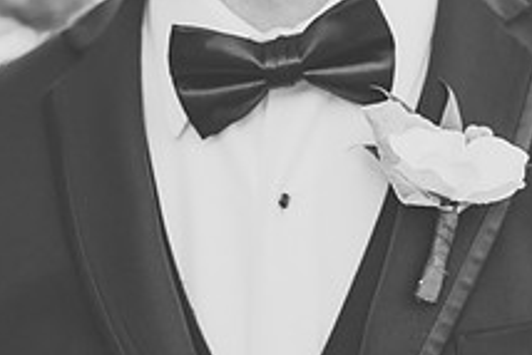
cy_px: 140
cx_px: 293
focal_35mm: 65
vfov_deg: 20.9
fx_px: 961
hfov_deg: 30.9
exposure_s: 1/500
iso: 100
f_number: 2.8
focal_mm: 24
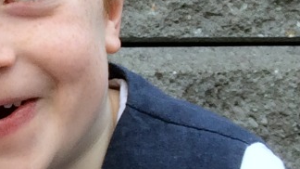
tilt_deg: -1.2
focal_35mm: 200
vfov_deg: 6.1
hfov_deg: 9.3
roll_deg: +1.2
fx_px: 1590
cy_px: 67
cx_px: -485
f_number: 2.2
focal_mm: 4.15
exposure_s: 1/143
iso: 32
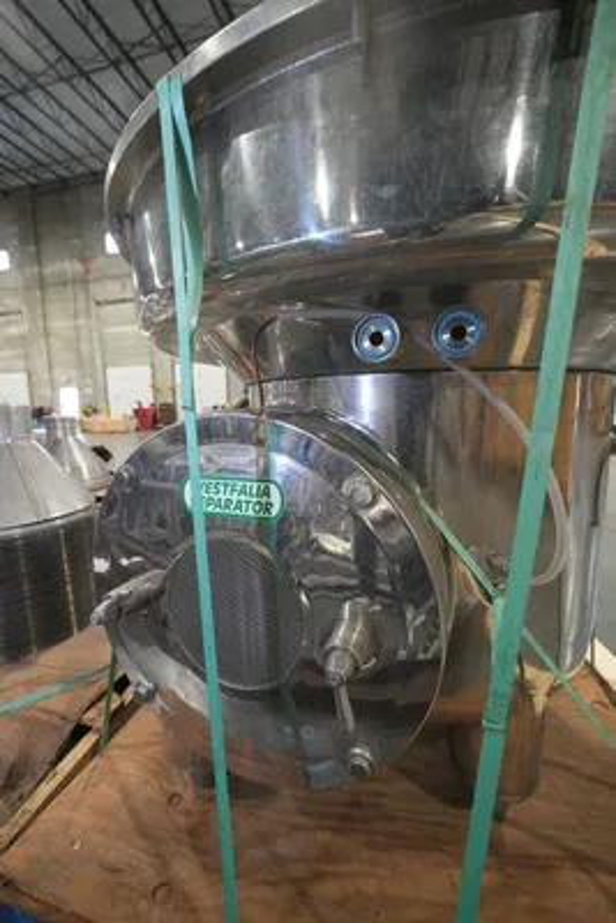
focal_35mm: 14
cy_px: 462
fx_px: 346
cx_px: 308
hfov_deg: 83.3
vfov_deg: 106.2
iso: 3200
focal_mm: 9
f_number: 2.8
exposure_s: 1/160
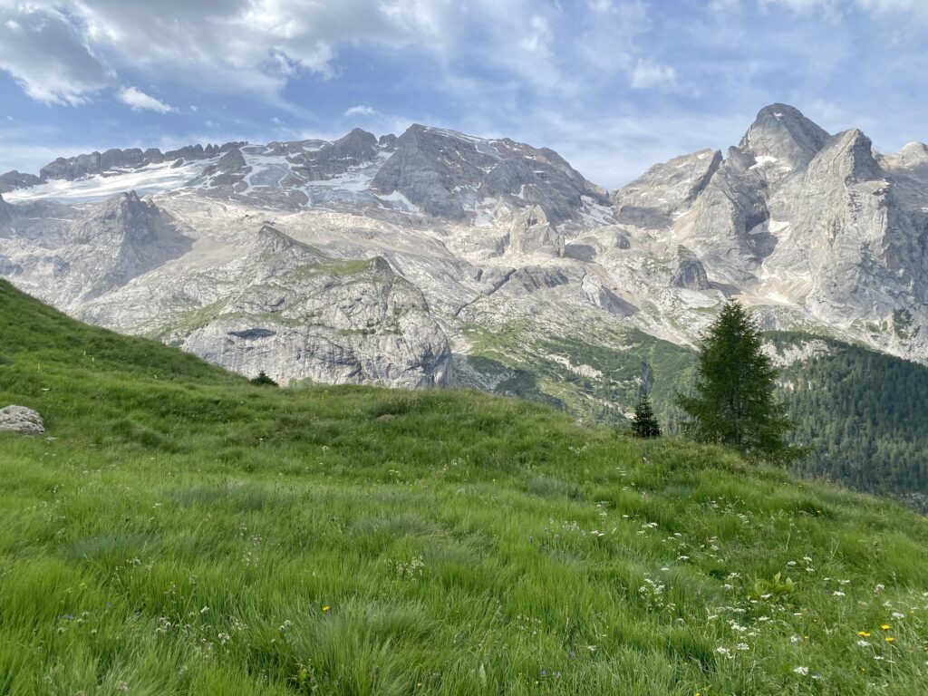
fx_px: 697
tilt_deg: -1.4
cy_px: 348
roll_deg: +1.8
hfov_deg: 67.3
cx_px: 464
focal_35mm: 26
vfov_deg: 53.1
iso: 32
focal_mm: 4.25
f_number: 1.8
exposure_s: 1/2755
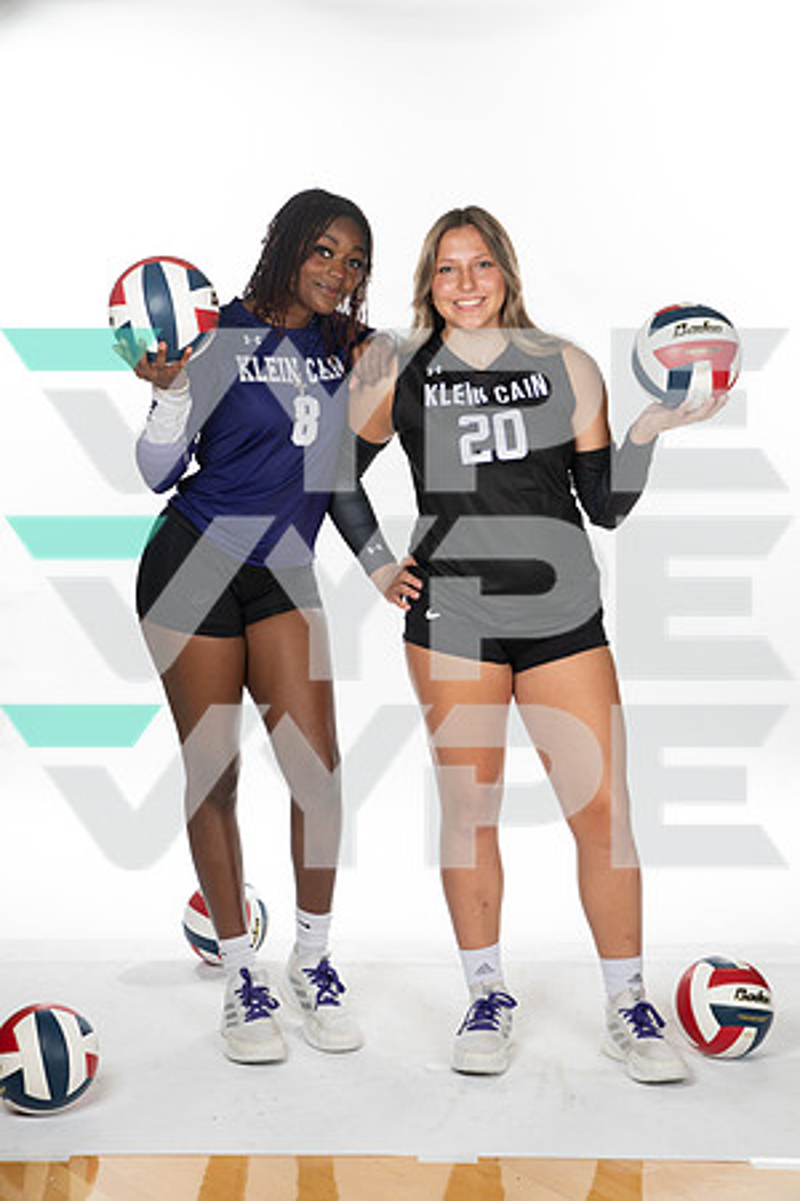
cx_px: 400
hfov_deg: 20.6
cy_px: 600
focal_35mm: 66
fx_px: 2200
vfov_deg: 30.5
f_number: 7.1
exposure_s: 1/320
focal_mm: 66
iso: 800
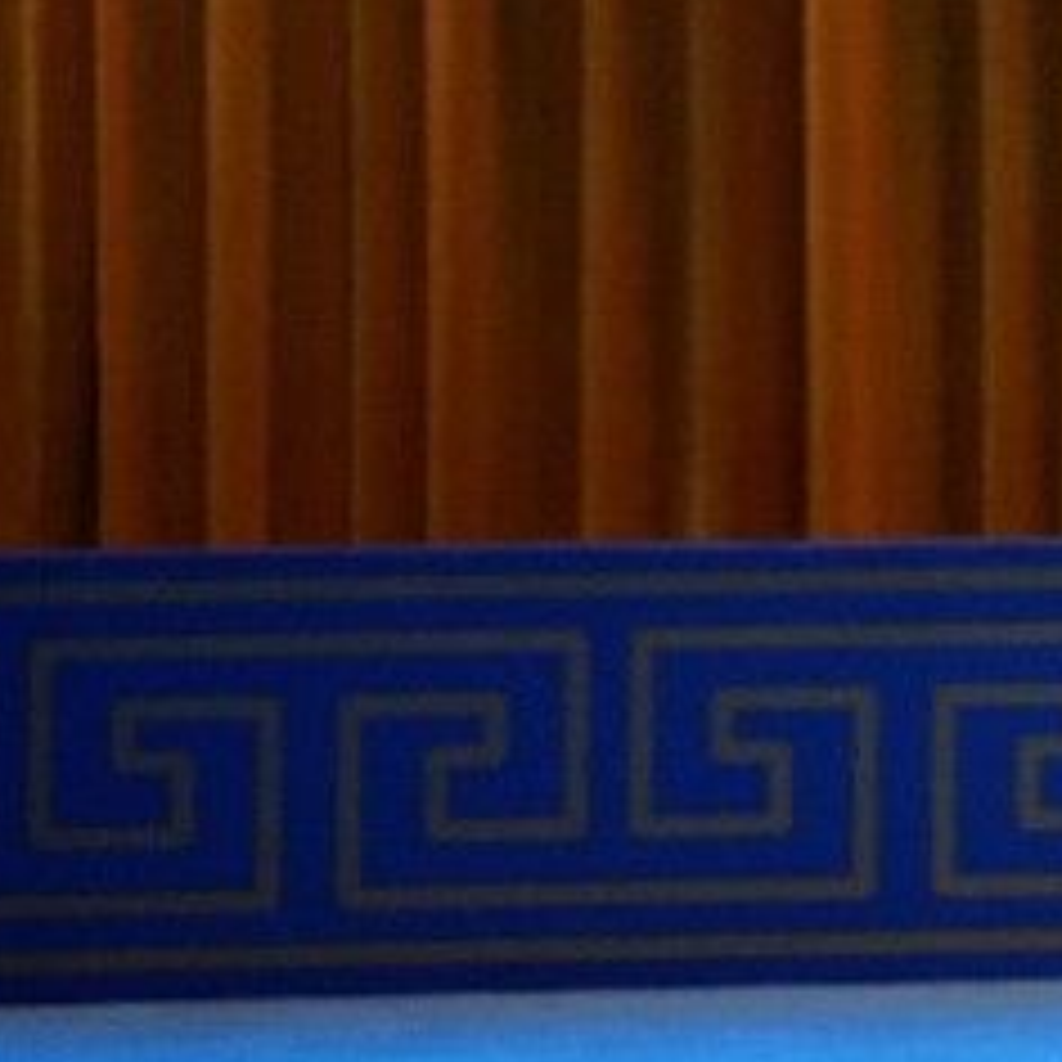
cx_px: 2934
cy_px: 38
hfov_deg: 3.9
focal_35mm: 444
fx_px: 15411
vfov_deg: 3.9
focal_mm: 88
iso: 640
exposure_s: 1/160
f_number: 5
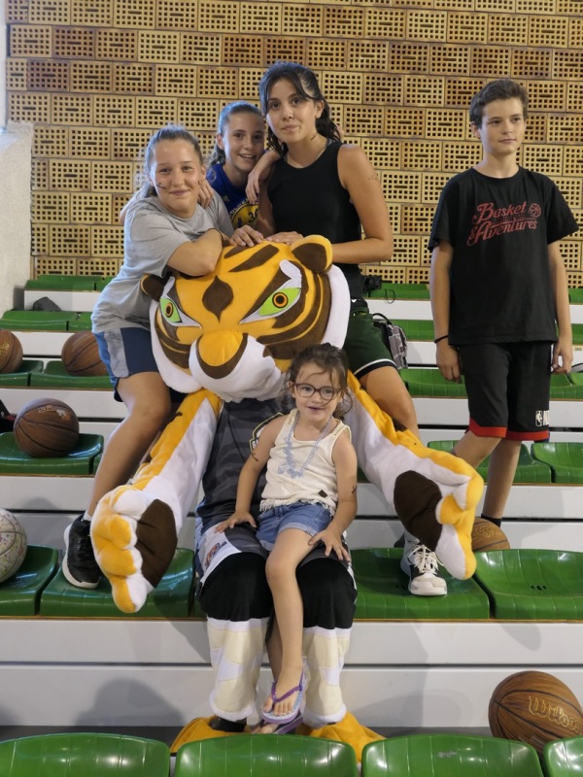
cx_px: 292
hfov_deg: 40.7
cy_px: 388
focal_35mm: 35
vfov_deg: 52.6
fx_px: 786
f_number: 2.8
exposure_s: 1/80
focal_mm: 11.8
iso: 800
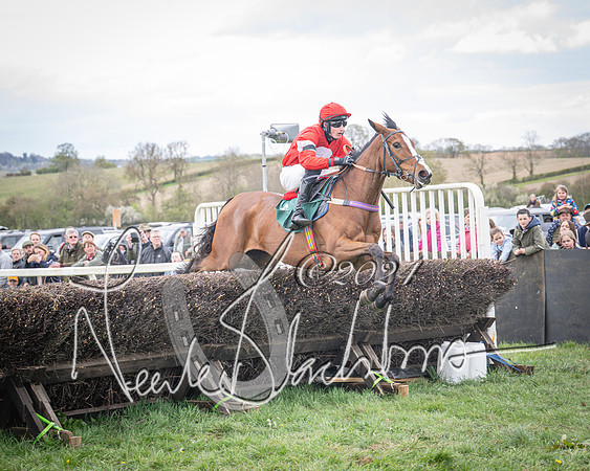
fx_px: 1630
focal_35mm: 93
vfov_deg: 16.5
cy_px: 253
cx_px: 371
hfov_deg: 20.5
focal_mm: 70
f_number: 4
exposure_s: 1/800
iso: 500
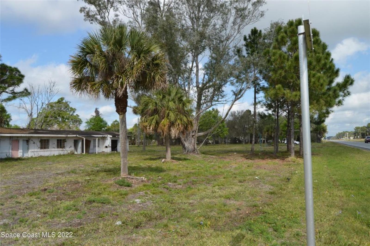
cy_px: 123
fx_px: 277
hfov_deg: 67.4
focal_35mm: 27
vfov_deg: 47.8
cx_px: 185
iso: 100
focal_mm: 18
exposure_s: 1/250
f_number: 8
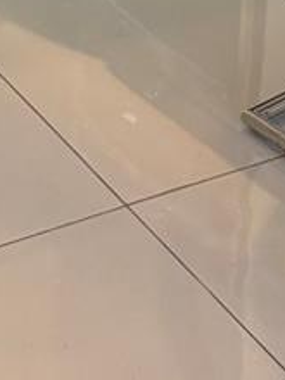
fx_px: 1559
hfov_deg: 10.1
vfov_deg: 11.2
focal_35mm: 142
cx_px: -143
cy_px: -587
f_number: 1.6
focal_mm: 5.96
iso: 125
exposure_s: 1/60
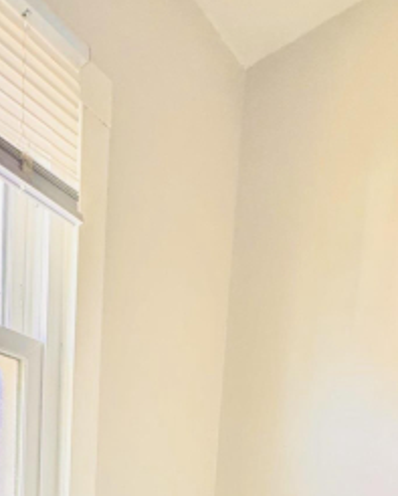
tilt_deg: -9.7
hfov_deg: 38.9
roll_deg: -2.1
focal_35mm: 37
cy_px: 624
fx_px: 544
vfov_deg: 35.7
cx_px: 93
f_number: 2.2
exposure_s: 1/99
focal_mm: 2.22
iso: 250
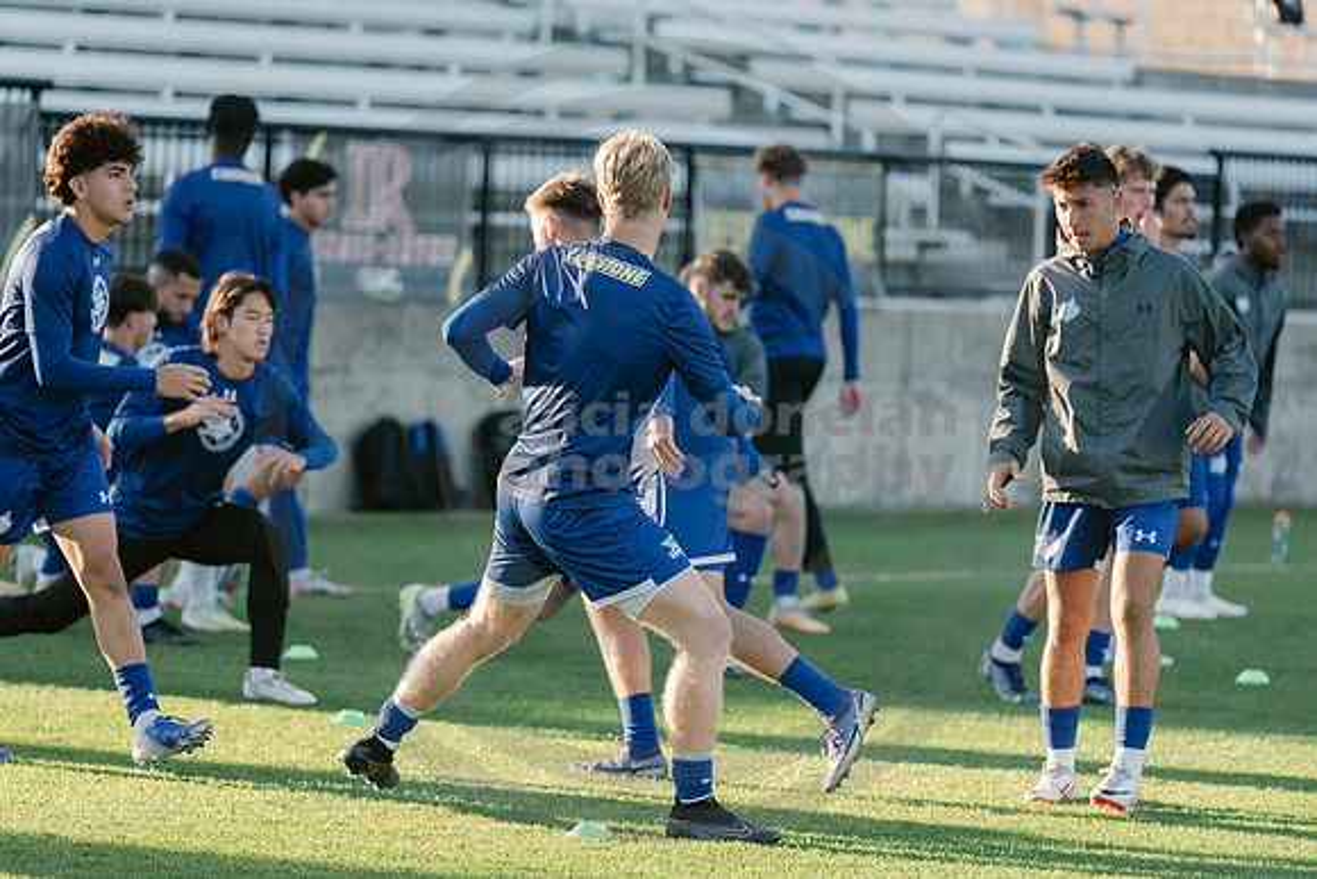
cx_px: 658
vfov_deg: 6.9
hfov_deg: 10.3
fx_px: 7318
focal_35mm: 200
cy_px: 440
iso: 1250
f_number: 4
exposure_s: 1/1600
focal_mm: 200
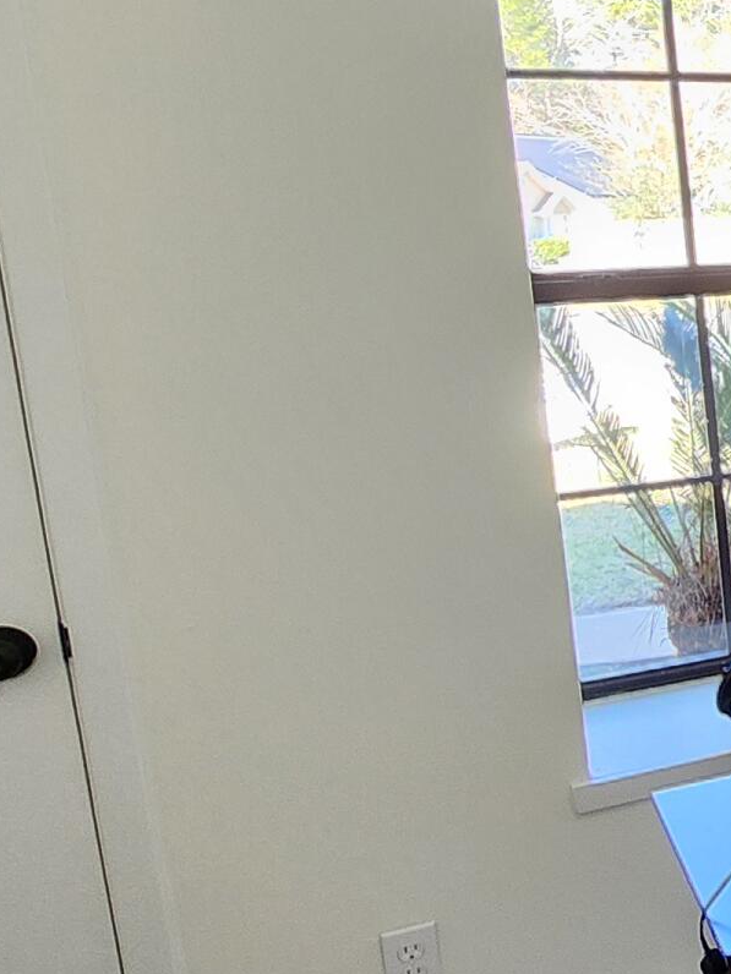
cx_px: 1273
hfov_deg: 21.2
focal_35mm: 49
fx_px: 1380
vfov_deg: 38.9
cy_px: 456
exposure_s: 1/60
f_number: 2.2
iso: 125
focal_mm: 1.74
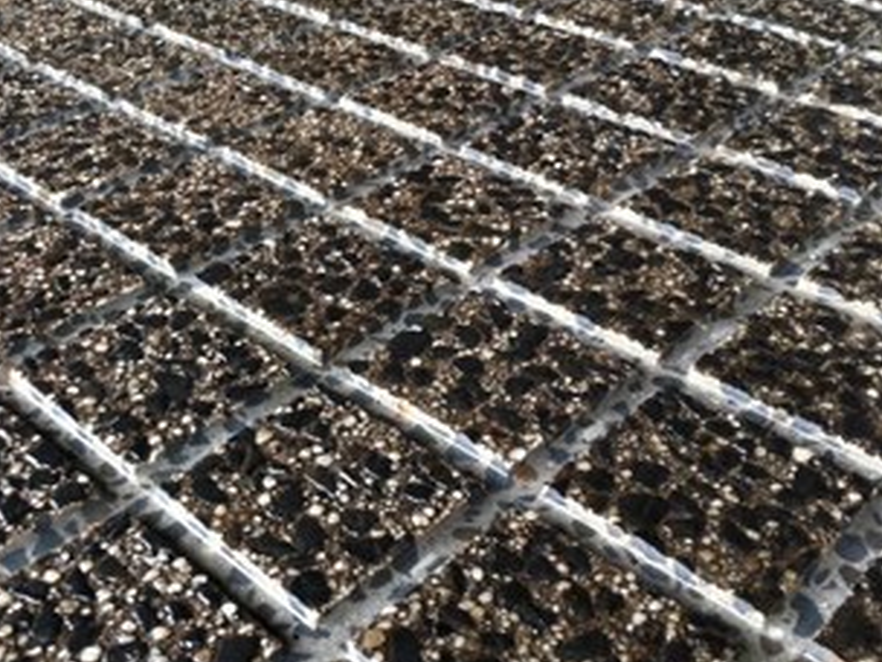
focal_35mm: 46
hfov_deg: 40.8
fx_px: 1172
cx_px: 308
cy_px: 330
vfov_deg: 31.5
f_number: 2.8
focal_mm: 3.85
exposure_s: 1/20
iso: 80
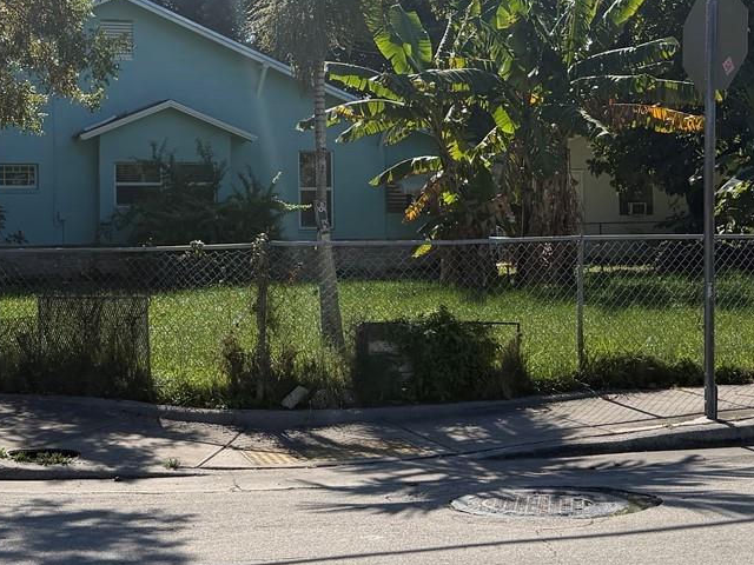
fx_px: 1307
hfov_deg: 32.0
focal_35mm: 60
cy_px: 184
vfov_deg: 24.3
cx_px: 270
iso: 100
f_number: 1.78
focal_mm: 6.76
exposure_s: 1/7353
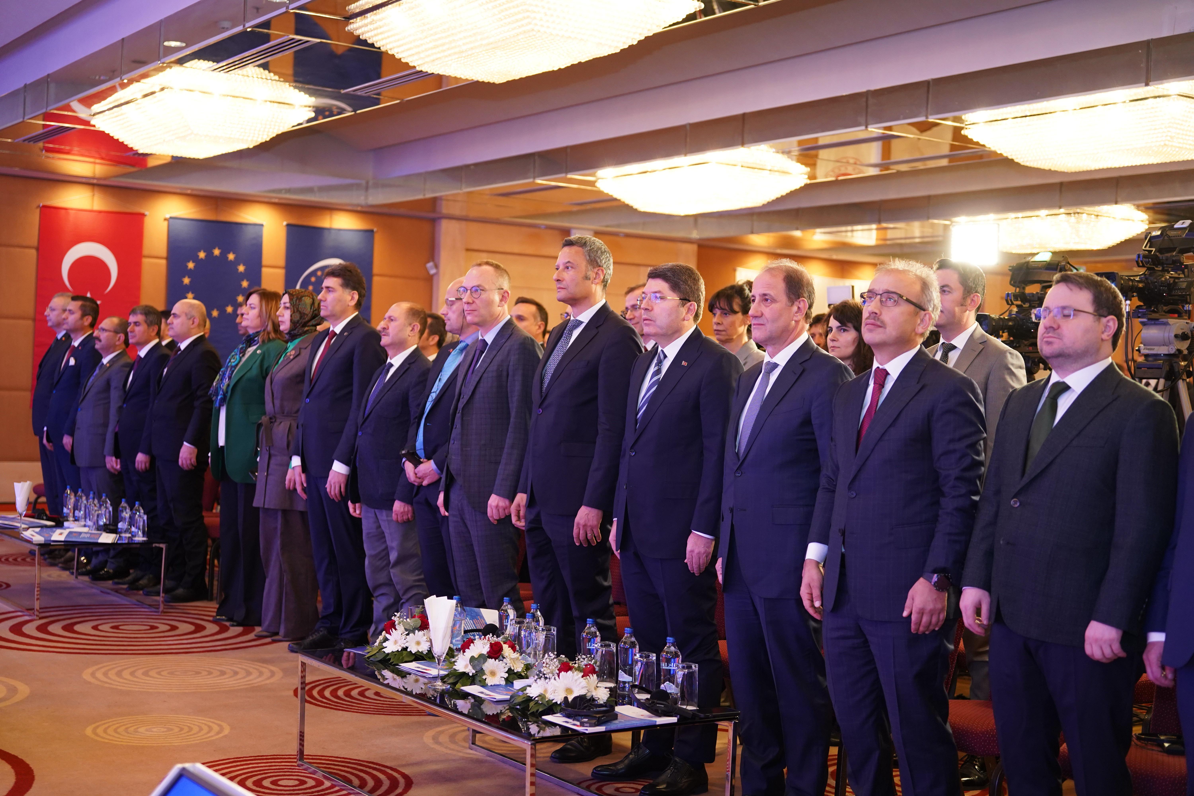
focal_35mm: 47
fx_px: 1555
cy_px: 398
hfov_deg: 42.0
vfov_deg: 28.7
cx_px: 597
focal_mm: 46.9
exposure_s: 1/100
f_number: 2.8
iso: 2000
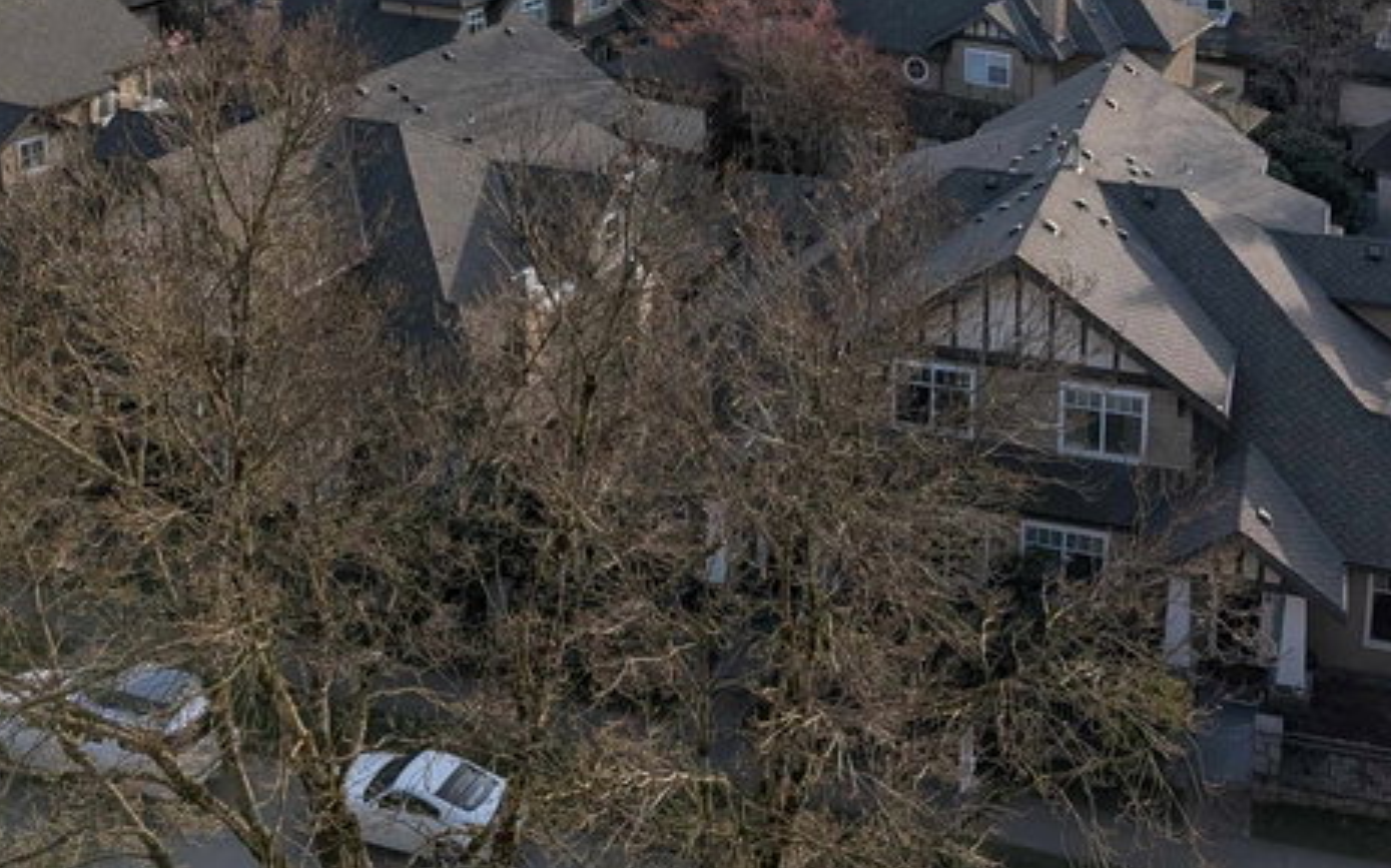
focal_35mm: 44
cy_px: -27
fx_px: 1667
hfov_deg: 45.2
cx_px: 769
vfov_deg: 27.3
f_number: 1.68
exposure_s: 1/2481
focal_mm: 6.9
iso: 20
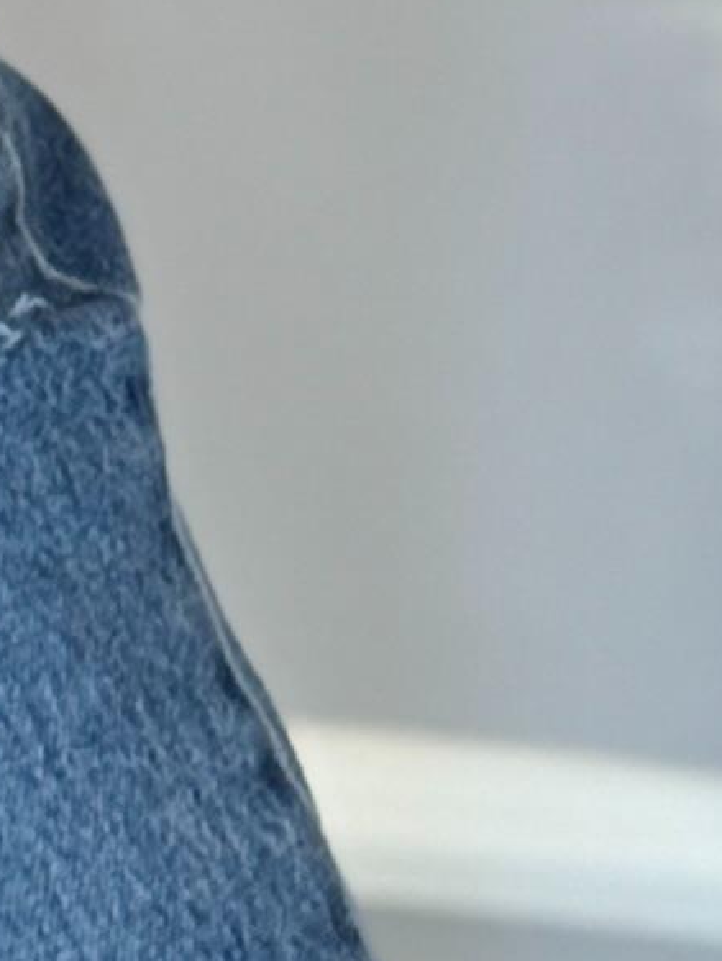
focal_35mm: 330
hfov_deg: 4.4
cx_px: -875
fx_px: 9171
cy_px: -2066
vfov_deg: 5.6
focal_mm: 6.76
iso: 160
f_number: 1.78
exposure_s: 1/60
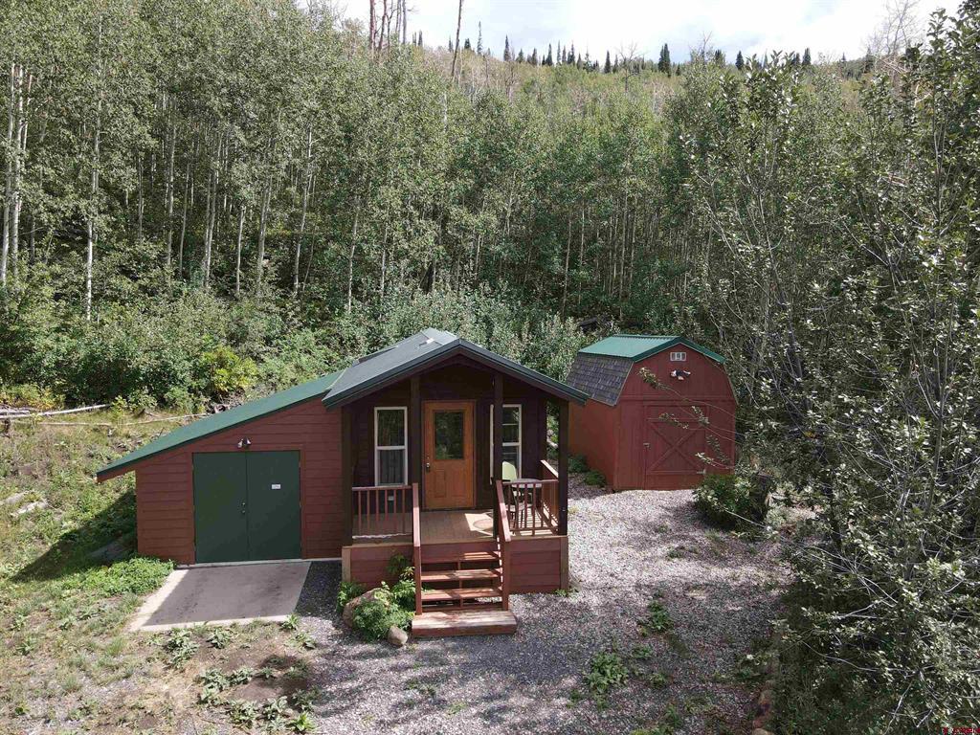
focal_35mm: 24
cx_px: 490
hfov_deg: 71.6
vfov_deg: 56.8
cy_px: 368
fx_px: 679
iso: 100
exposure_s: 1/320
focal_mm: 4.5
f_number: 2.8
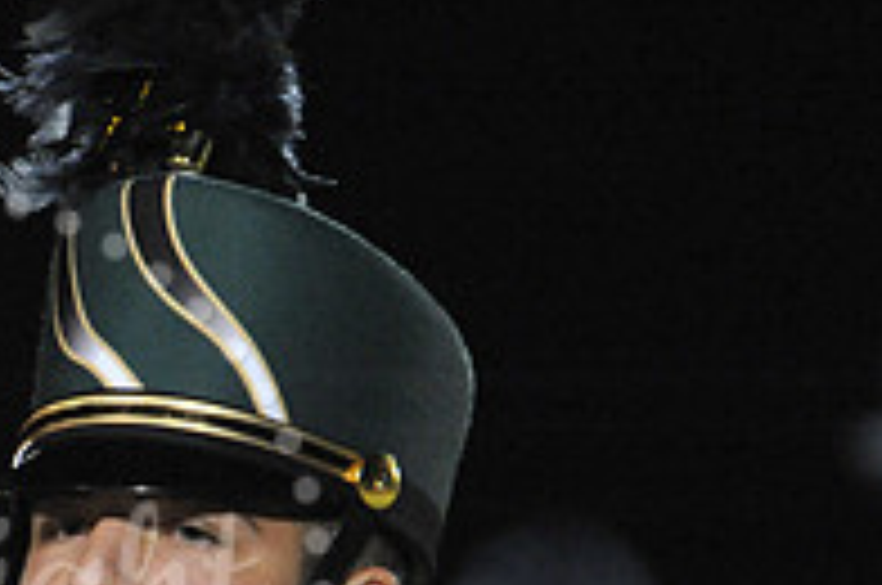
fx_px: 43416
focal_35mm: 1775
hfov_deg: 1.2
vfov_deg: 0.8
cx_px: -94
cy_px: 603
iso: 6400
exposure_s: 1/160
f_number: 6.3
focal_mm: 600
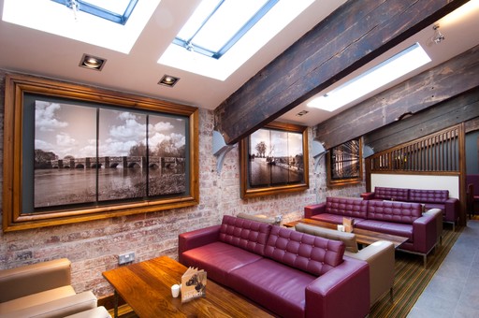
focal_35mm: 20
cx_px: 240
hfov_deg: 85.5
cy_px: 159
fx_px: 259
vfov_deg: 63.1
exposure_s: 1/3
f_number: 8
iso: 200
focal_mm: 13
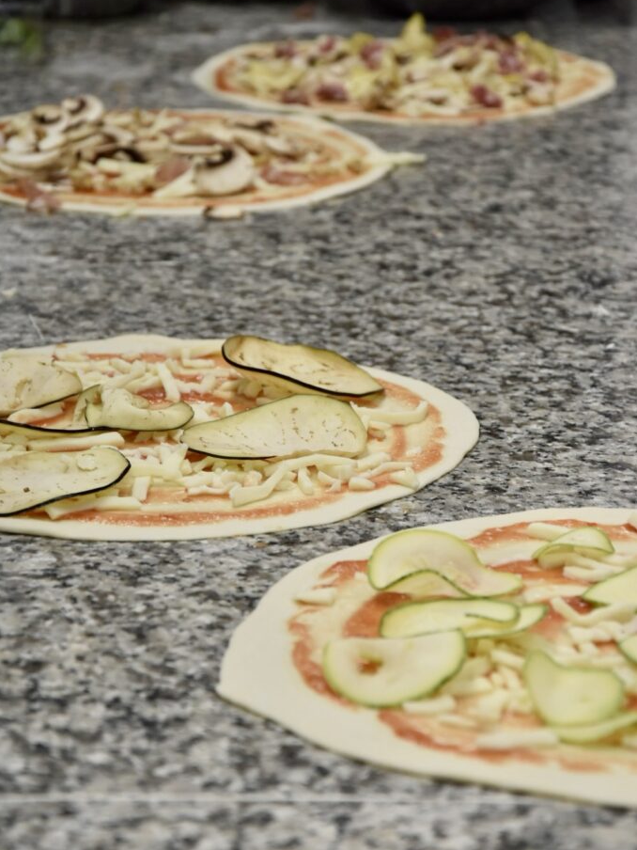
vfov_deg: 13.4
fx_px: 3607
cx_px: 317
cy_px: 437
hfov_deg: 10.1
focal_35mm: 147
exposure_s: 1/60
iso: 800
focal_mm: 90
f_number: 5.6
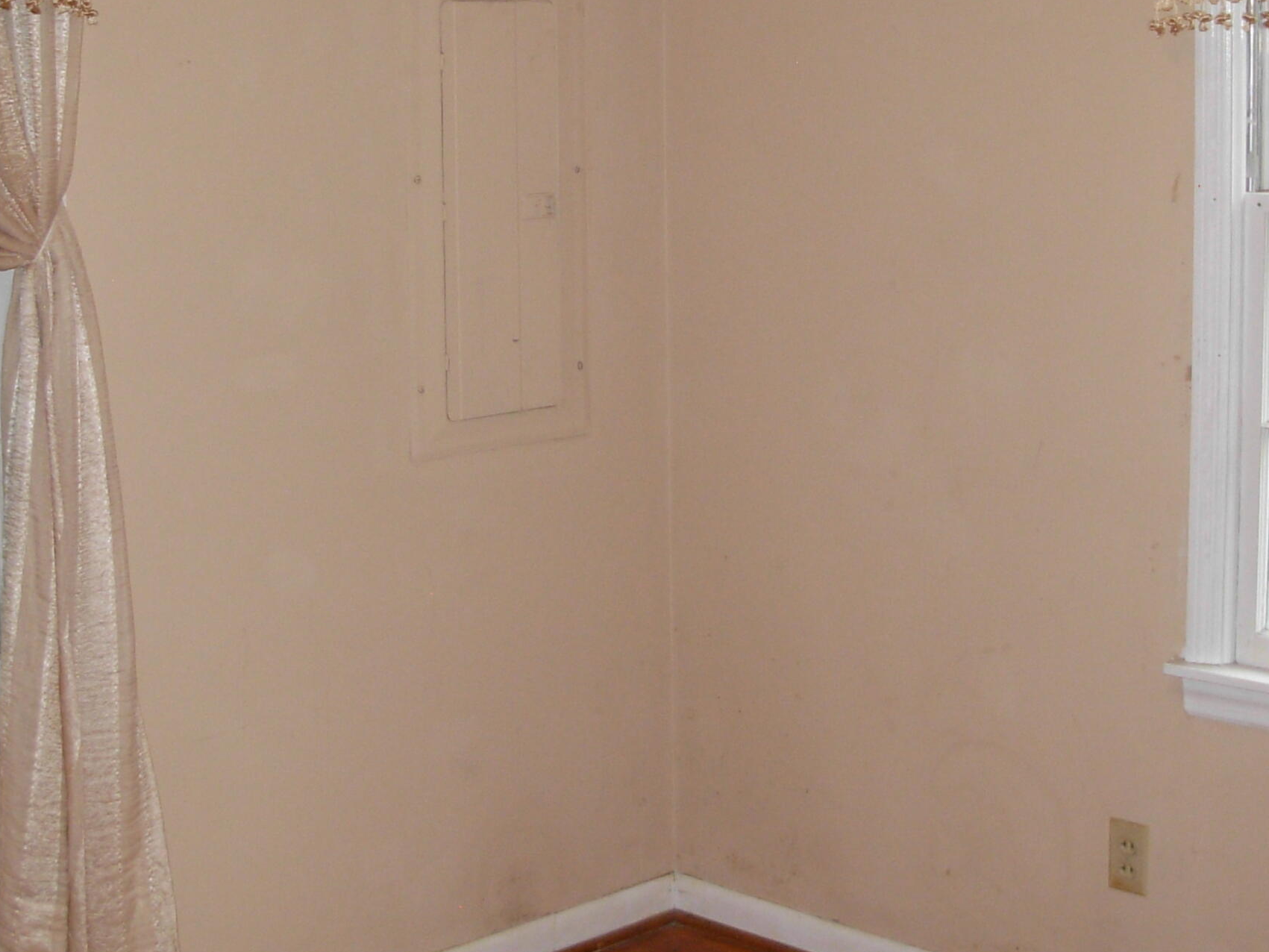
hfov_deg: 29.0
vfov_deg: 21.8
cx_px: 610
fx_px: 2456
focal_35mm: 67
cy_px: 263
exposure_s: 1/42.7
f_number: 2.9
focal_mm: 6.3
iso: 149
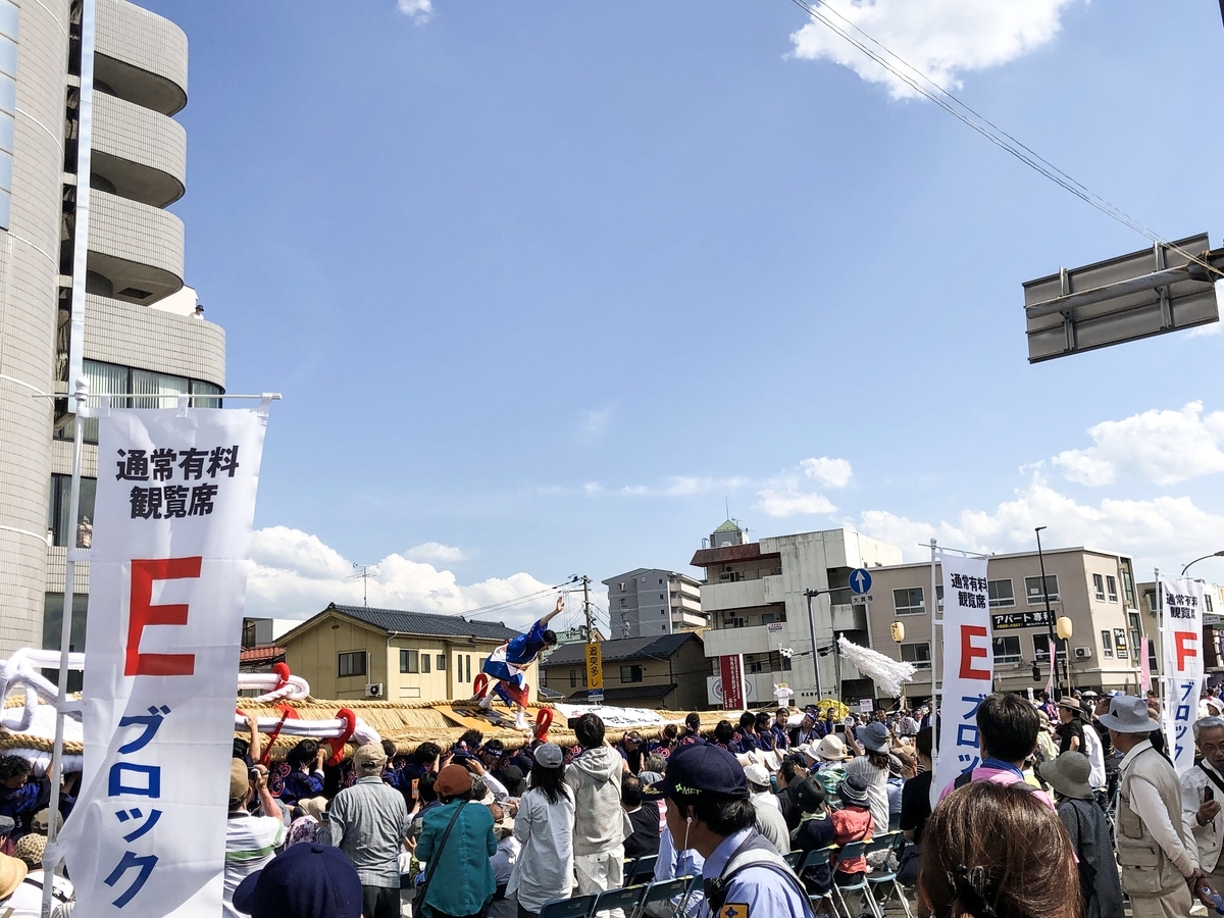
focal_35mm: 35
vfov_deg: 40.7
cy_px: 459
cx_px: 612
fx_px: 1238
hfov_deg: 52.6
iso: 20
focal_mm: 4
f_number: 1.8
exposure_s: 1/2857
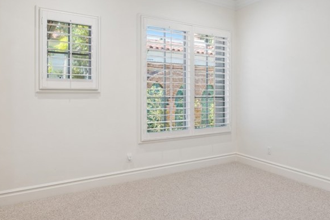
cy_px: 95
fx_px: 256
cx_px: 218
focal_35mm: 28
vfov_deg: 46.2
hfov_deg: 63.9
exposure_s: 1/5
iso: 100
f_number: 9
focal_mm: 16
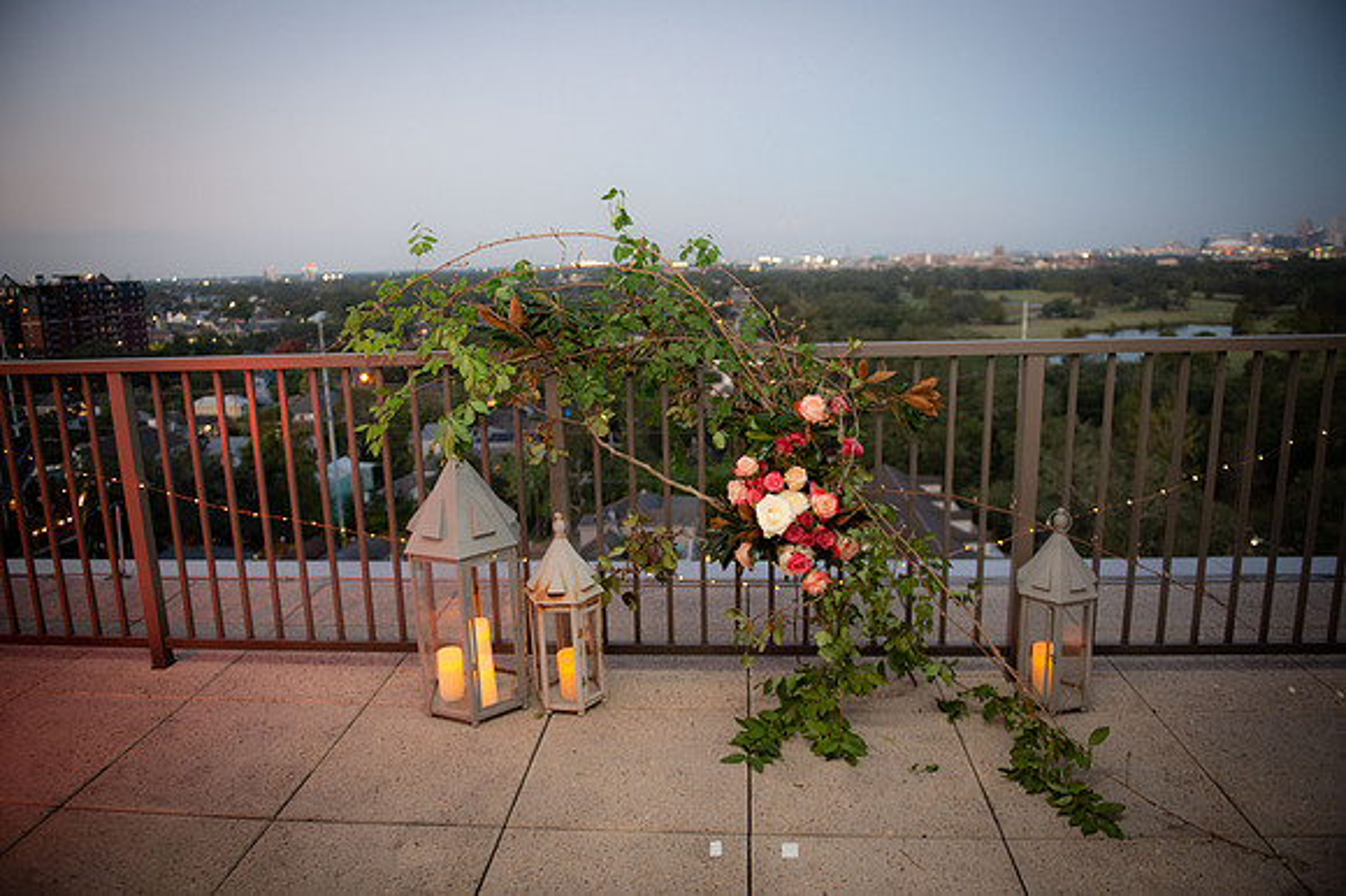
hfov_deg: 73.8
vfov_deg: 53.1
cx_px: 673
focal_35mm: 24
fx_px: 897
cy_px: 448
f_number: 2.8
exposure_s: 1/60
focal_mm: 24
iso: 2500
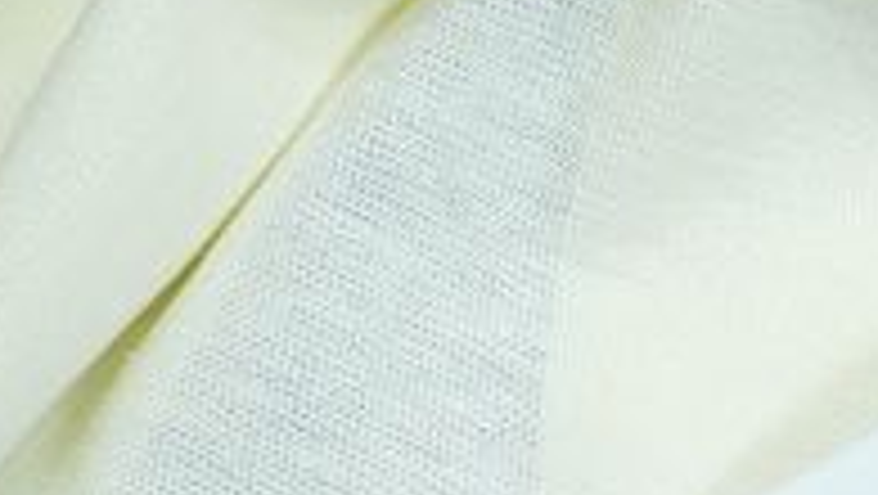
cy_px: 704
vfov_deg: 8.8
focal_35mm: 135
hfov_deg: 15.0
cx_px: 1193
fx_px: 3148
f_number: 8
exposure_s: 1/160
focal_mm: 21
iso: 1000
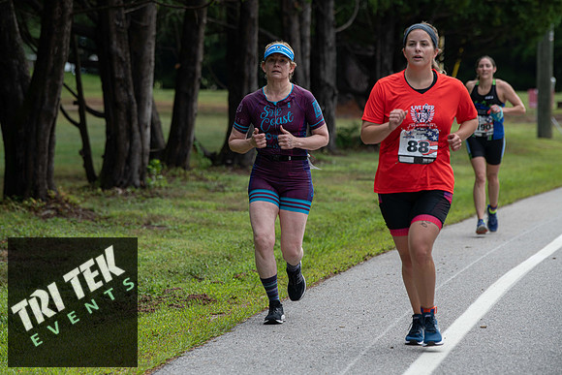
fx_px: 2889
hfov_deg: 11.1
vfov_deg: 7.4
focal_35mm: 185
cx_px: 281
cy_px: 188
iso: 200
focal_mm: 185
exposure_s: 1/250
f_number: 5
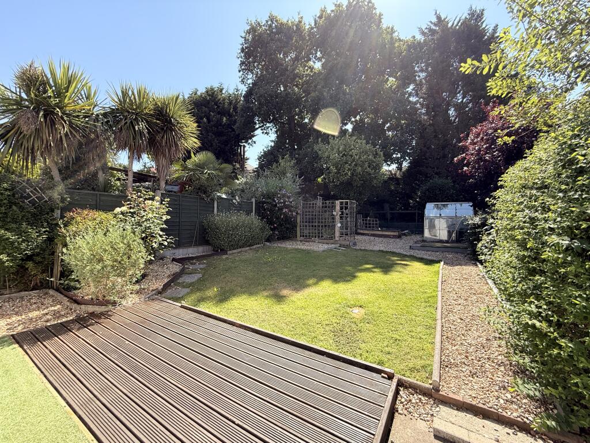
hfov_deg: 102.1
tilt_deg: +0.8
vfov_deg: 85.7
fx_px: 239
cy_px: 222
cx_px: 295
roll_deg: -1.0
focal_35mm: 14
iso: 64
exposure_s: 1/613
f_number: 2.2
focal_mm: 2.22
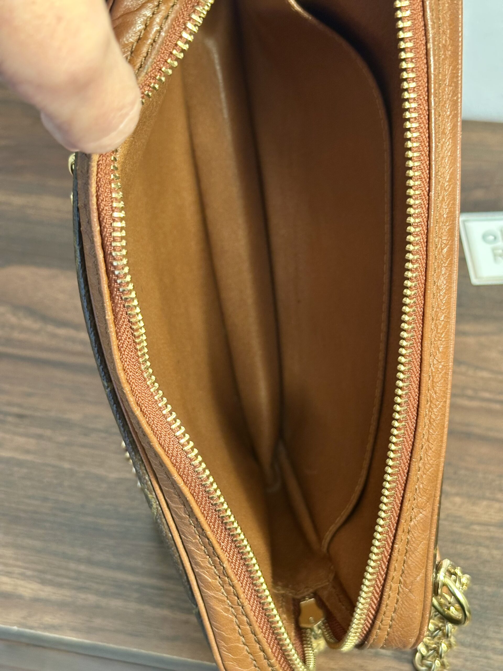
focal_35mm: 48
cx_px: 252
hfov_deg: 30.3
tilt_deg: -49.0
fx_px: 930
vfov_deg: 39.7
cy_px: 336
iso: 200
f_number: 1.78
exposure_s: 1/33
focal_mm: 6.86
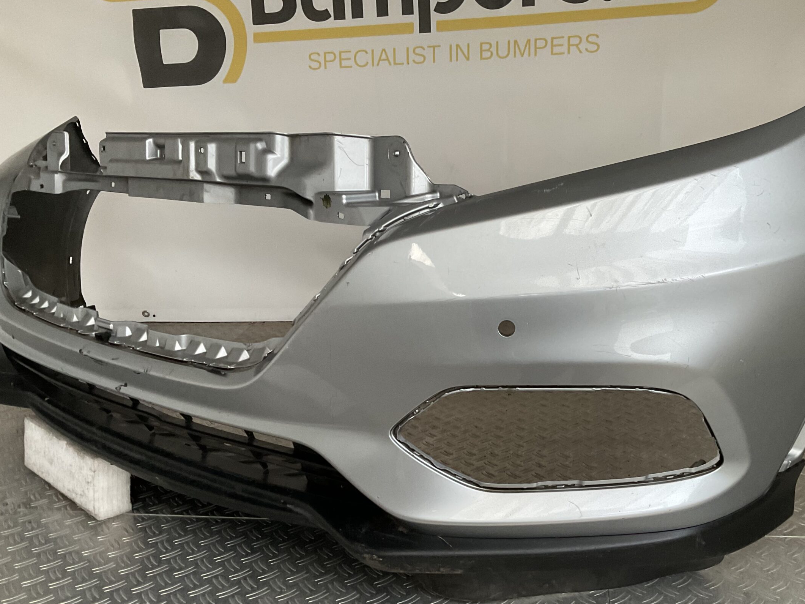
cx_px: 442
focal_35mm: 35
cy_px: 363
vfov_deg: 40.5
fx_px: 814
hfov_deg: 52.5
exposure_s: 1/60
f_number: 1.8
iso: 125
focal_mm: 3
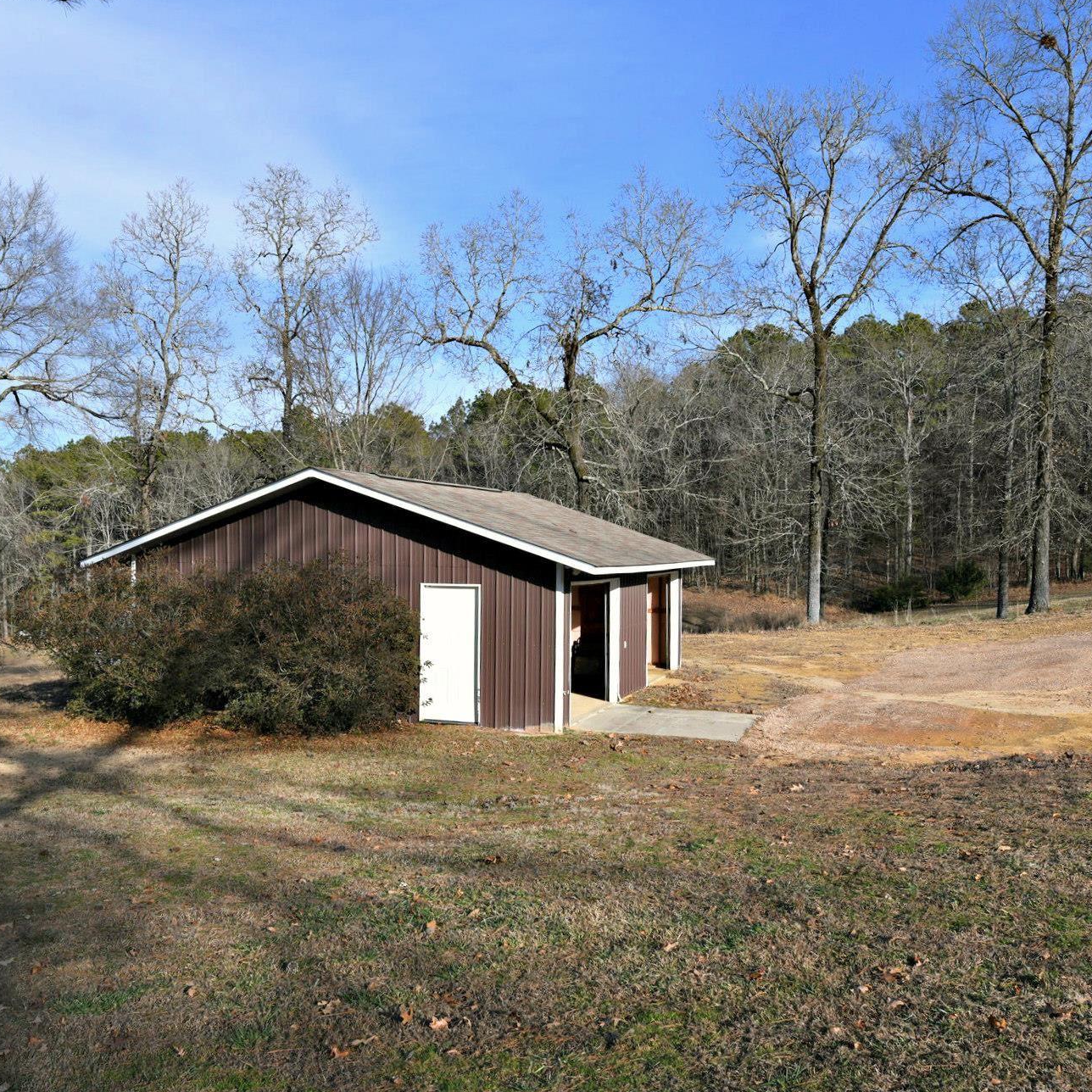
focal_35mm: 31
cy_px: 547
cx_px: 428
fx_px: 1106
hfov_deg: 52.1
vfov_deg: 52.5
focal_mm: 24
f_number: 10
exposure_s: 1/400
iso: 160
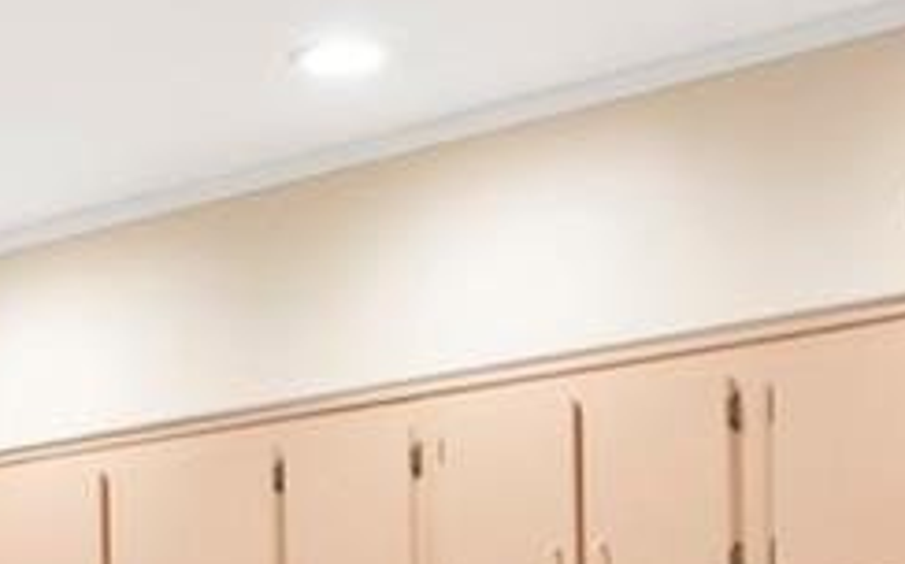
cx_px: -37
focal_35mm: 107
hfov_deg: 18.9
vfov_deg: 11.6
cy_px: 872
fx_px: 2637
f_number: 11
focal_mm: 16
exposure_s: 6
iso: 100
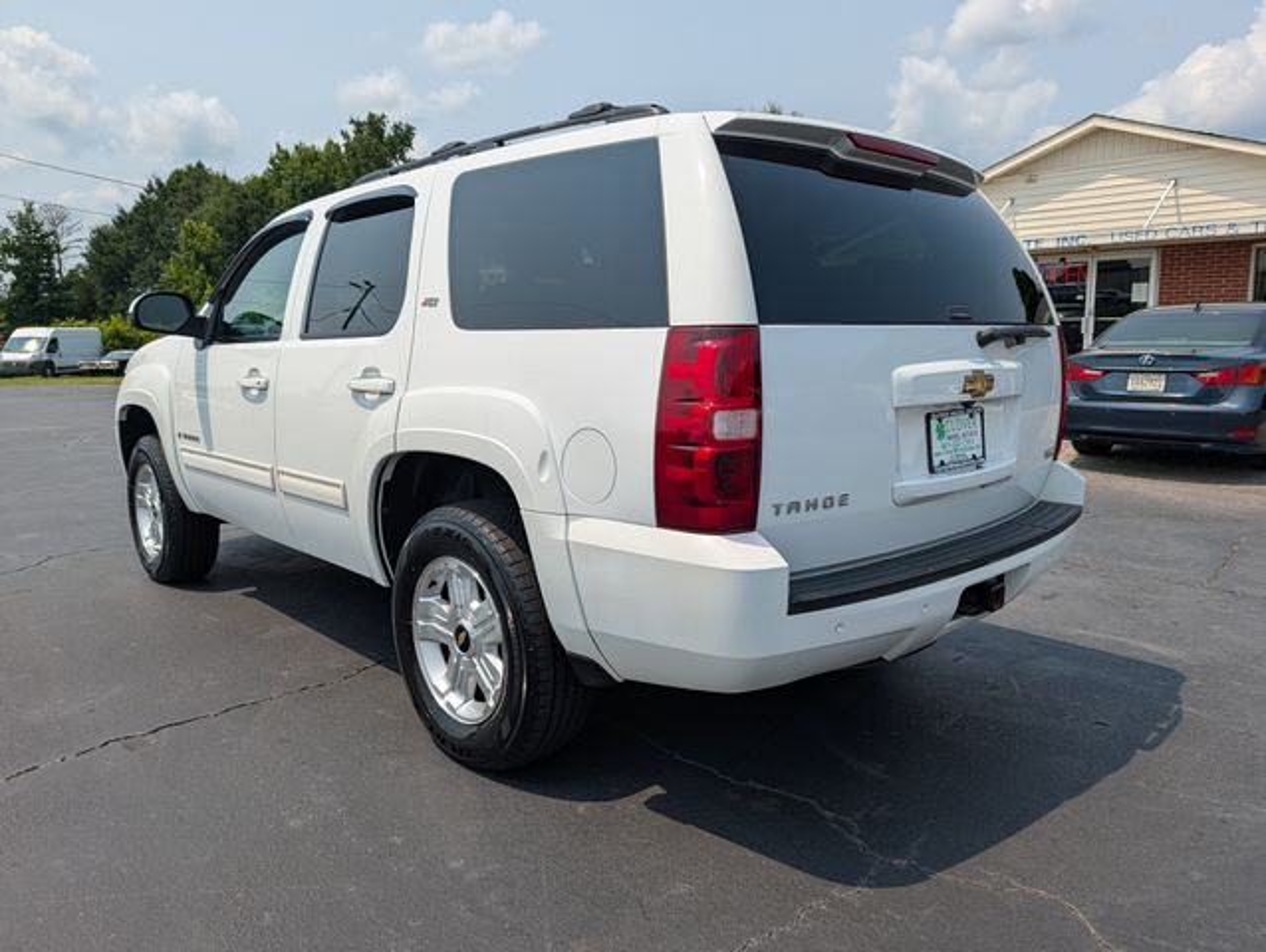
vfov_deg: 56.9
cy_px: 476
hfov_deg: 71.5
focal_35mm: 24
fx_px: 879
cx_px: 633
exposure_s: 1/1754
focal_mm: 6.9
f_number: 1.68
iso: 21
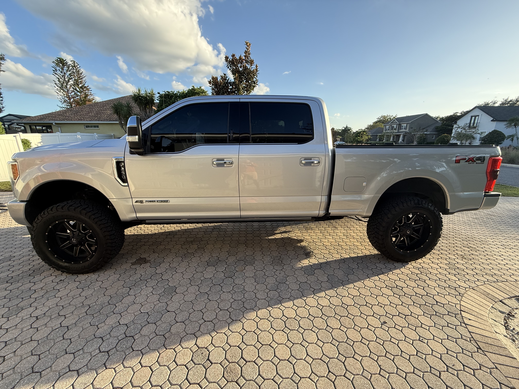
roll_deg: +0.4
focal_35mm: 14
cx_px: 260
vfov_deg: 85.7
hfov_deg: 102.1
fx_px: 210
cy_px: 194
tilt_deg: -13.8
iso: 64
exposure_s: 1/363
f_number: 2.2
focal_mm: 2.22
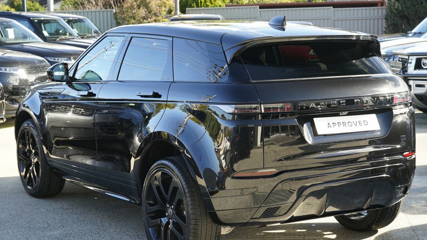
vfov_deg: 20.0
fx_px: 679
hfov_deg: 34.9
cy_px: 137
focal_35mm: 60
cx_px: 214
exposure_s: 1/160
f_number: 7.1
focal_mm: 57
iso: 1000
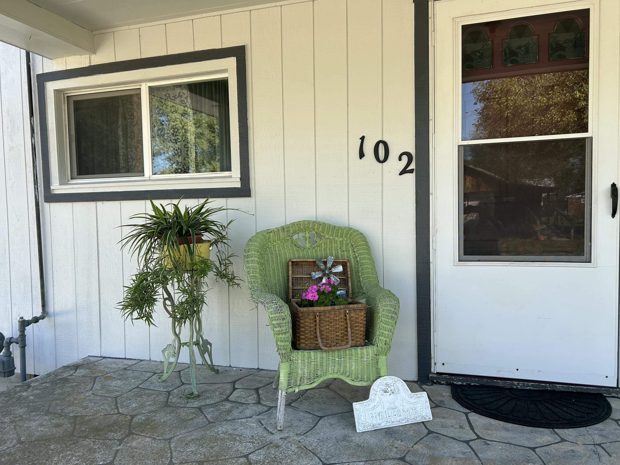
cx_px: 310
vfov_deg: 51.4
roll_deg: +1.1
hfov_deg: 65.3
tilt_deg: -1.7
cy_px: 239
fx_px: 484
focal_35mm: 27
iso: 50
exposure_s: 1/820
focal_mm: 5.7
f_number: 1.5
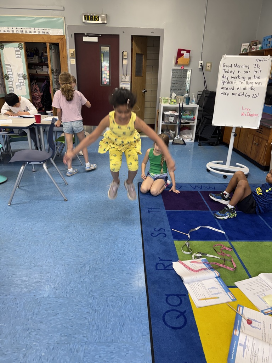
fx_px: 251
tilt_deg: -22.0
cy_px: 182
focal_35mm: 24
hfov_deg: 56.8
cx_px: 136
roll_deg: -1.0
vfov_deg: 71.6
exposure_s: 1/120
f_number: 1.78
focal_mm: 6.76
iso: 200
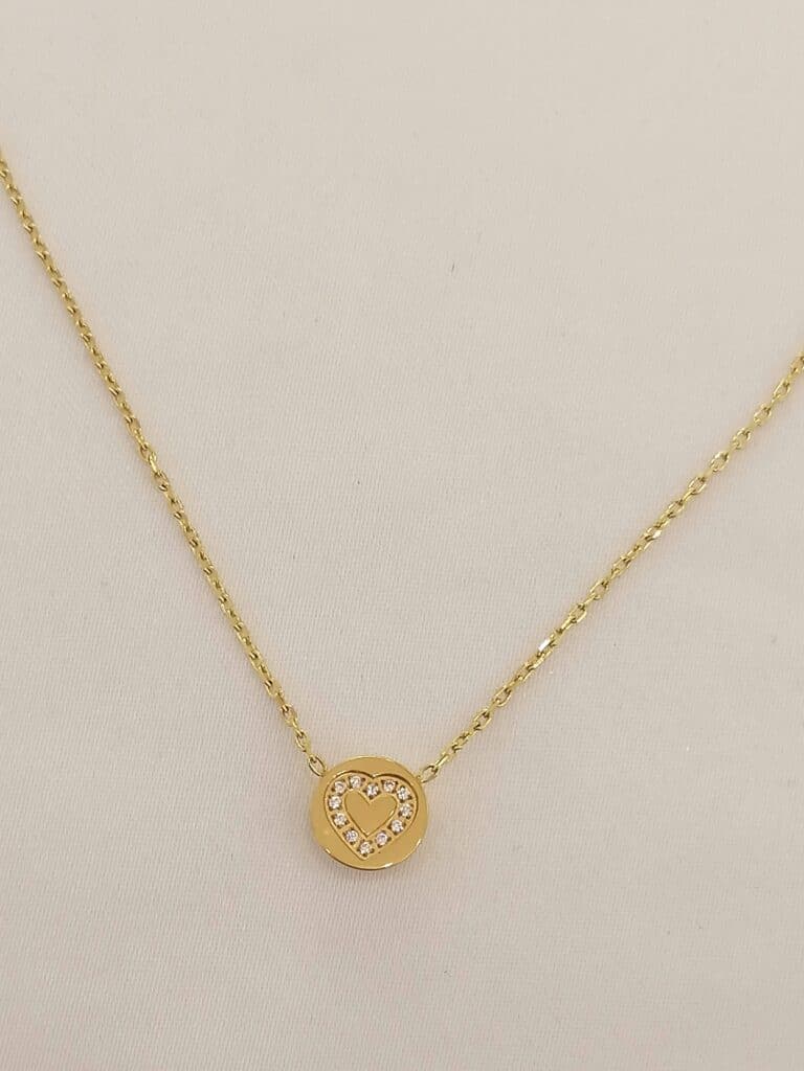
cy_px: 536
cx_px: 402
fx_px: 2508
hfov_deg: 18.2
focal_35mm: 81
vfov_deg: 24.1
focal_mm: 4.75
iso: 100
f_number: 1.8
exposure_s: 1/50
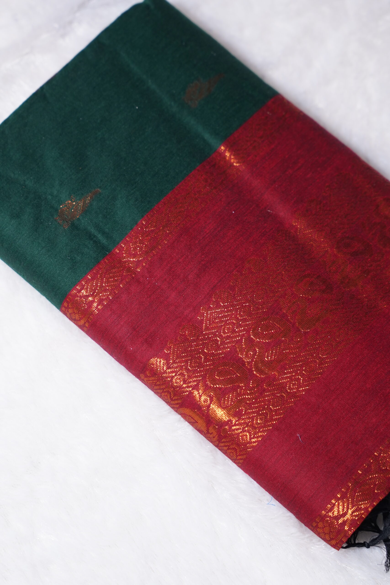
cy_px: 292
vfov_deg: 19.5
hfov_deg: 13.0
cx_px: 195
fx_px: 1706
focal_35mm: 105
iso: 400
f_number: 2.8
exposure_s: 1/200
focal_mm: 70
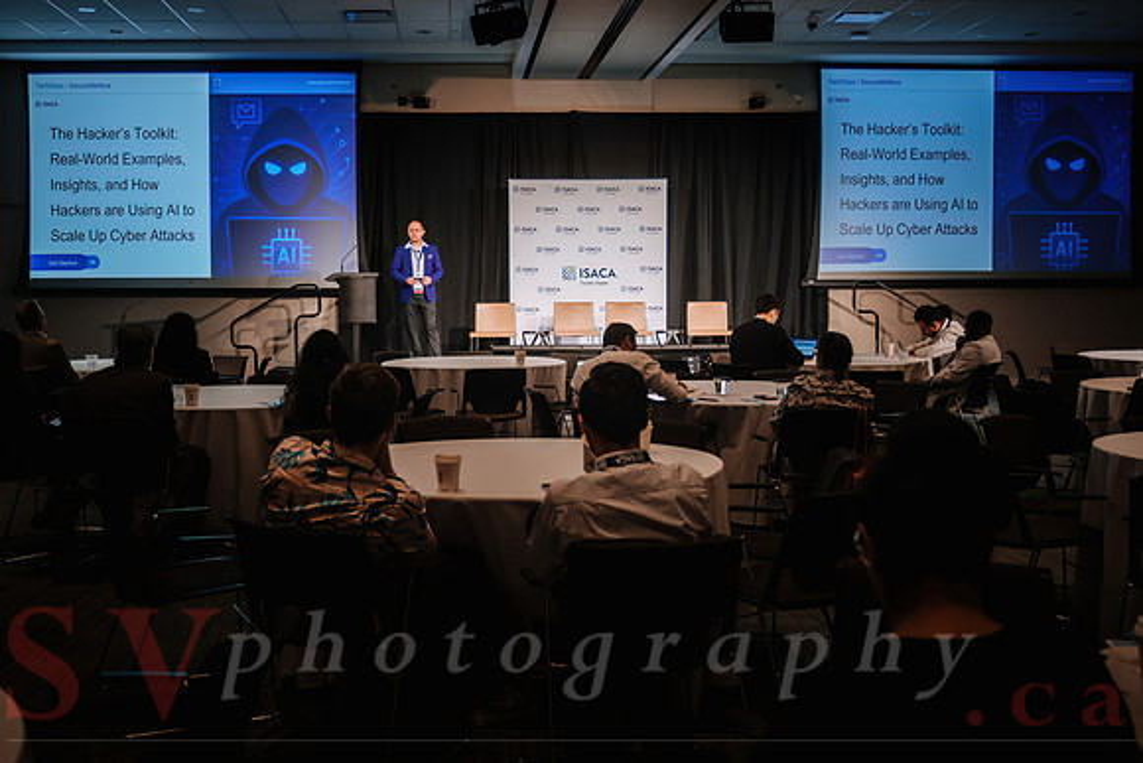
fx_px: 1253
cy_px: 343
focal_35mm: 39
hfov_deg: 48.9
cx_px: 506
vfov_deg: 33.8
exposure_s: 1/50
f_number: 2.8
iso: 800
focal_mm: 23.4
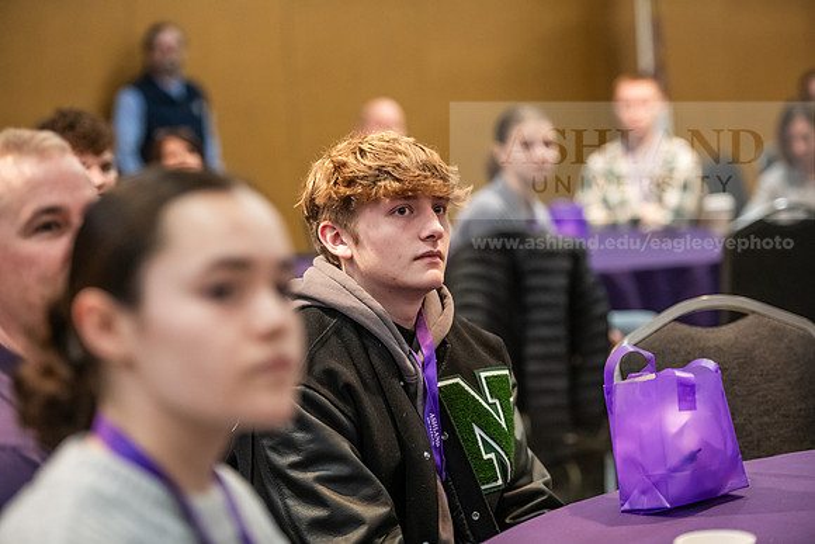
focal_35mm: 100
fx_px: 2264
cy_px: 272
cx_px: 408
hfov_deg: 20.4
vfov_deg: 13.7
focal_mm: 100
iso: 2500
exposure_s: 1/200
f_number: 2.8
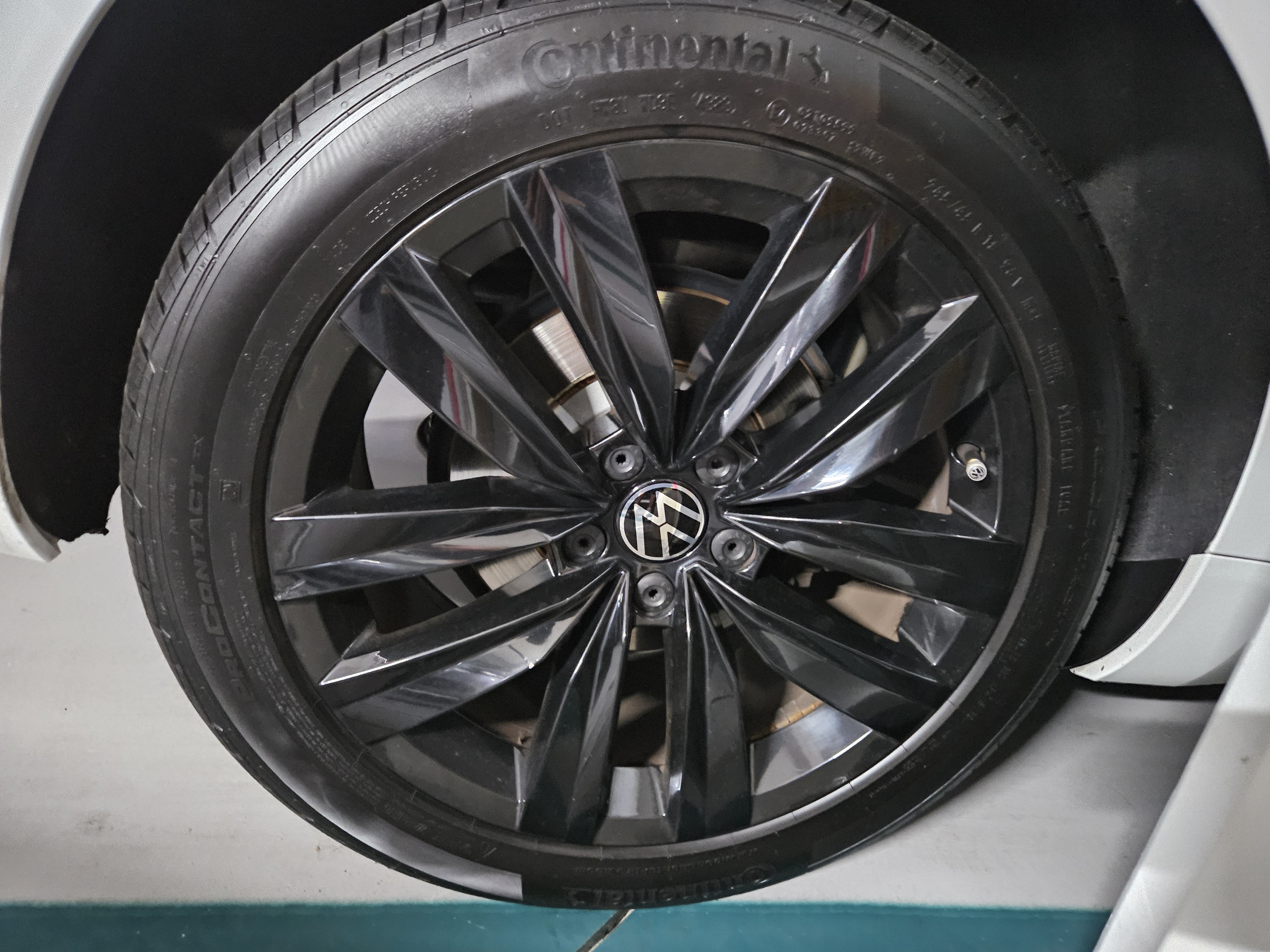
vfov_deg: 58.9
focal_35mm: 23
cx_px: 635
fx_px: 844
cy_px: 476
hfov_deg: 73.9
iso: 2000
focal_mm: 5.4
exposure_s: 1/15
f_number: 1.8
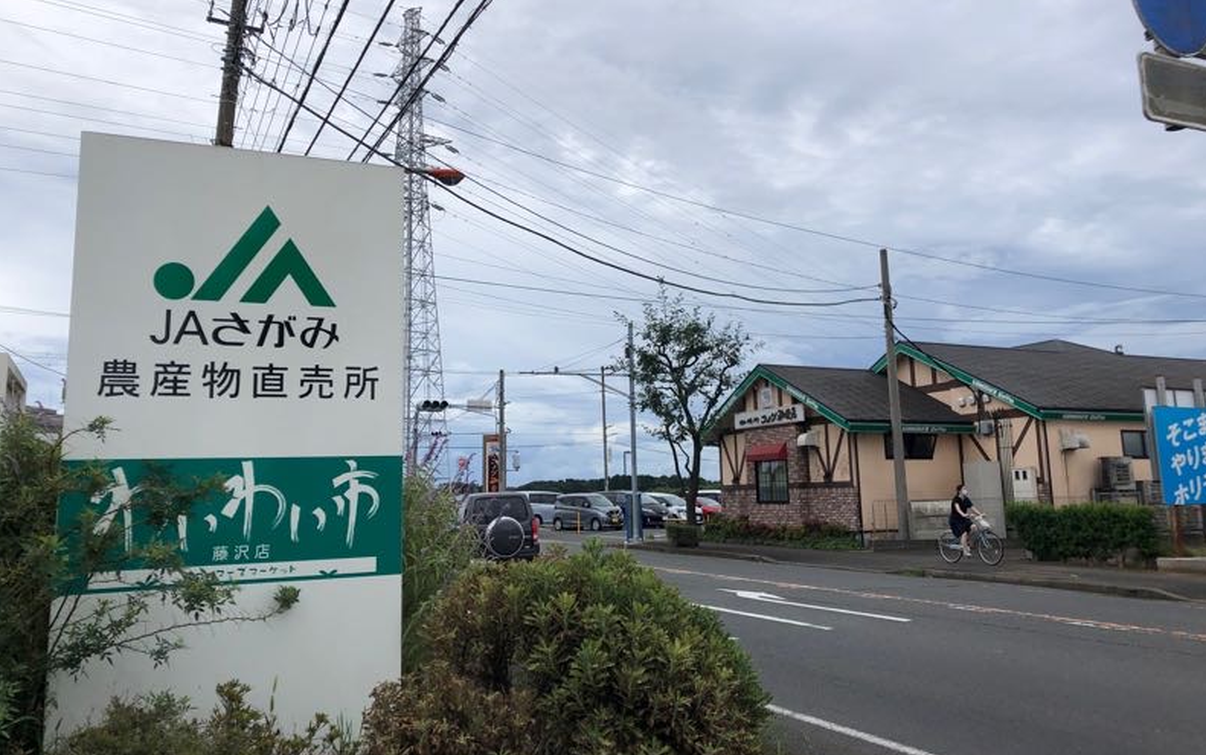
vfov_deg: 41.8
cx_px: 605
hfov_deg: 62.9
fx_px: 986
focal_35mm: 30
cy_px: 323
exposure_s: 1/2667
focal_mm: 3.99
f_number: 1.8
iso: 20
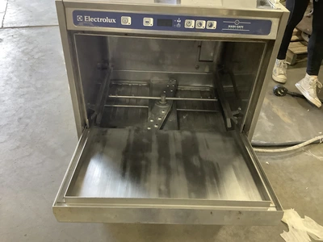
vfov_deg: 45.4
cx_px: 162
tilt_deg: -39.5
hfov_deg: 58.4
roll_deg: -4.9
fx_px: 289
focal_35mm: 31
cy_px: 121
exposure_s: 1/40
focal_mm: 3.3
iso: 400
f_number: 2.4
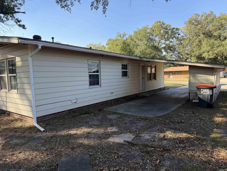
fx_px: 157
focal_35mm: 24
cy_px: 86
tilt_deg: -4.4
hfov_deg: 71.6
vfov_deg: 56.8
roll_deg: +1.9
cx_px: 114
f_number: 1.78
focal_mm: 6.76
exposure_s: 1/878
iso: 100
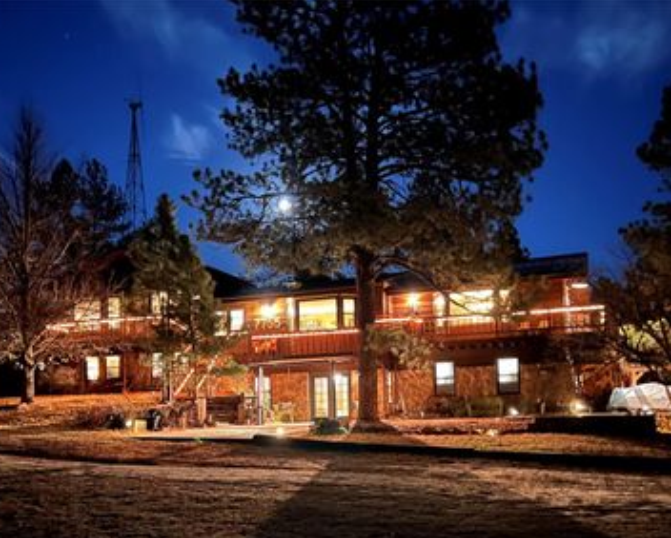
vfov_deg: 40.7
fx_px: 715
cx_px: 295
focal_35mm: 36
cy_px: 356
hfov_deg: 50.1
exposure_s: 1/2
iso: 1600
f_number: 1.5
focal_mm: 5.7
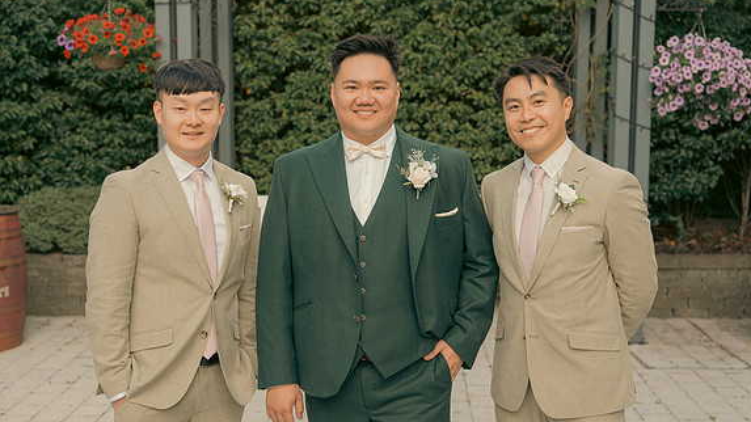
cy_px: 237
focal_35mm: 52
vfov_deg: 23.0
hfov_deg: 39.9
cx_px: 379
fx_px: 1035
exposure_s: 1/250
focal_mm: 49
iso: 125
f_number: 3.5
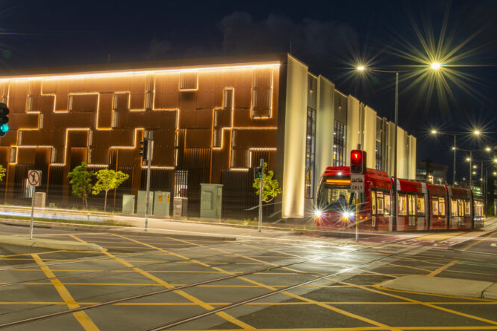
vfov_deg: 27.5
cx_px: 174
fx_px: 676
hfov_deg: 39.9
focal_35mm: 49
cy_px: 131
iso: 100
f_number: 22
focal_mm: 32
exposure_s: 15
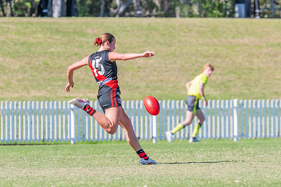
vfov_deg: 2.4
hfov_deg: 3.5
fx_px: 4536
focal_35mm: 581
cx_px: 128
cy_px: 100
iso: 800
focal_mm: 420
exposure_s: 1/1250
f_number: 9
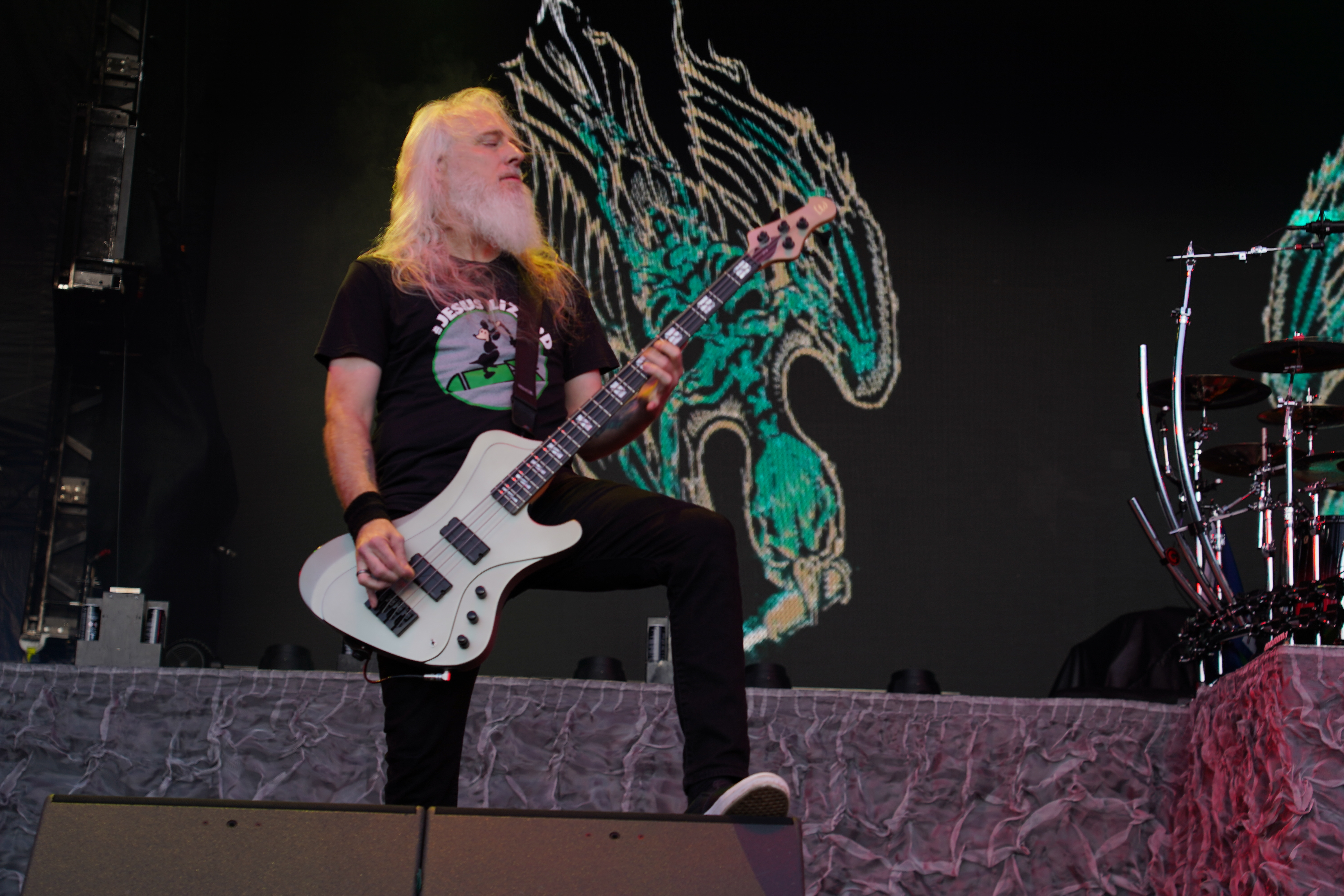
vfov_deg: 21.9
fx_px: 2314
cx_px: 672
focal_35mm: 62
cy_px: 448
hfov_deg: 32.4
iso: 125
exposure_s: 1/100
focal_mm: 62
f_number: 4.5
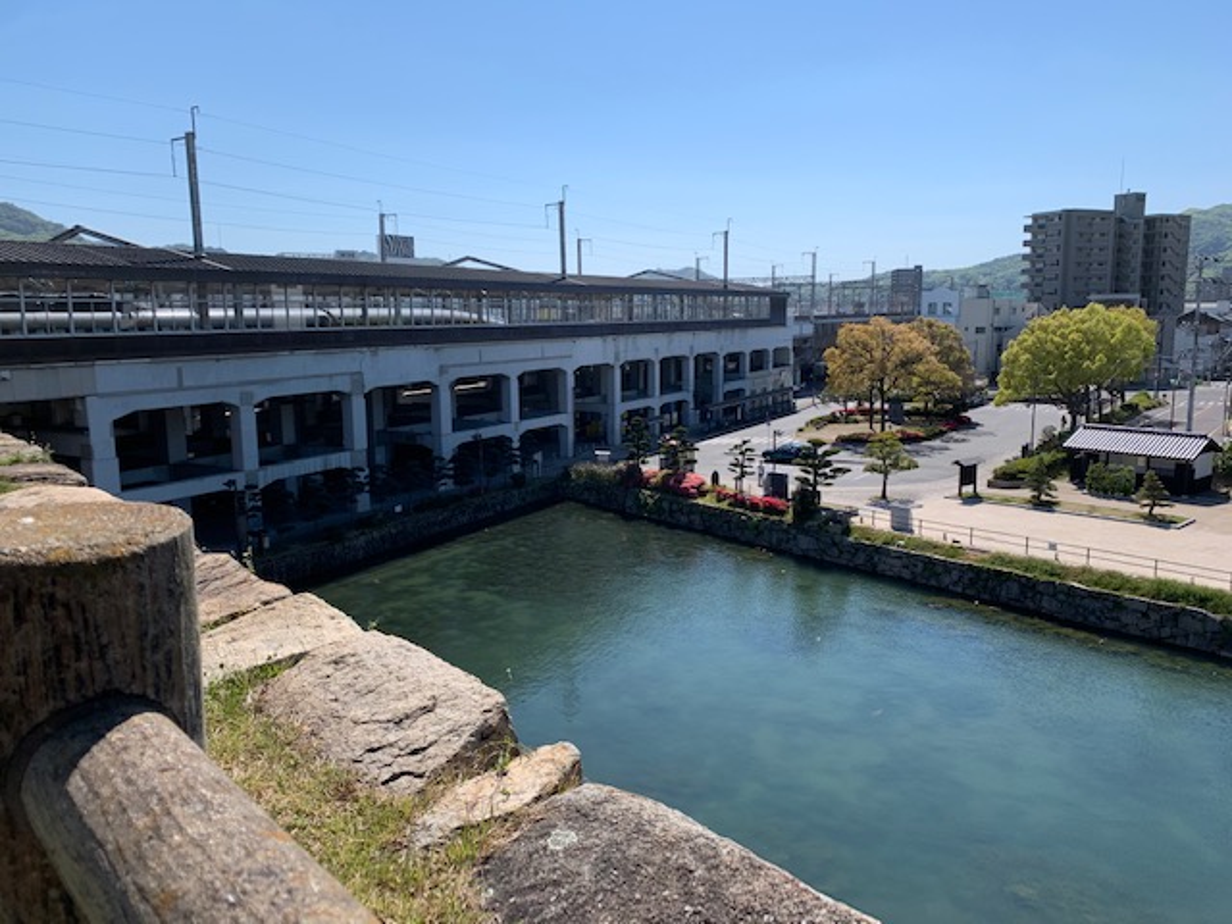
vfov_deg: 53.1
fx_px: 925
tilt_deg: -8.5
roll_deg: +1.9
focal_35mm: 26
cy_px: 462
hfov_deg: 67.3
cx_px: 616
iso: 25
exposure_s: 1/2755
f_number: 1.8
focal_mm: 4.25
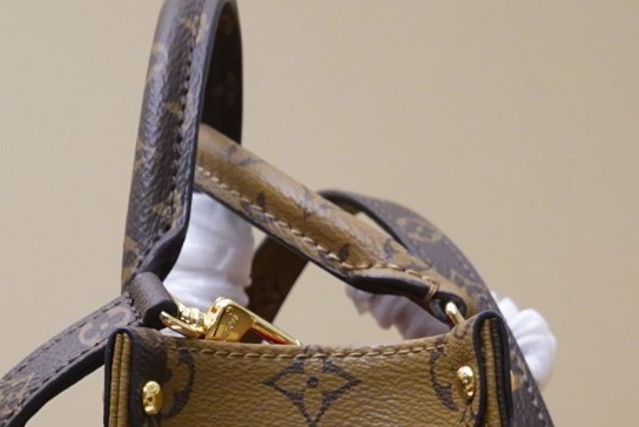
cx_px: 295
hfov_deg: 10.0
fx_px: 3643
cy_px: 599
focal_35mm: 205
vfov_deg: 6.6
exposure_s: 1/80
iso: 640
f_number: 4
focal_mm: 25.34
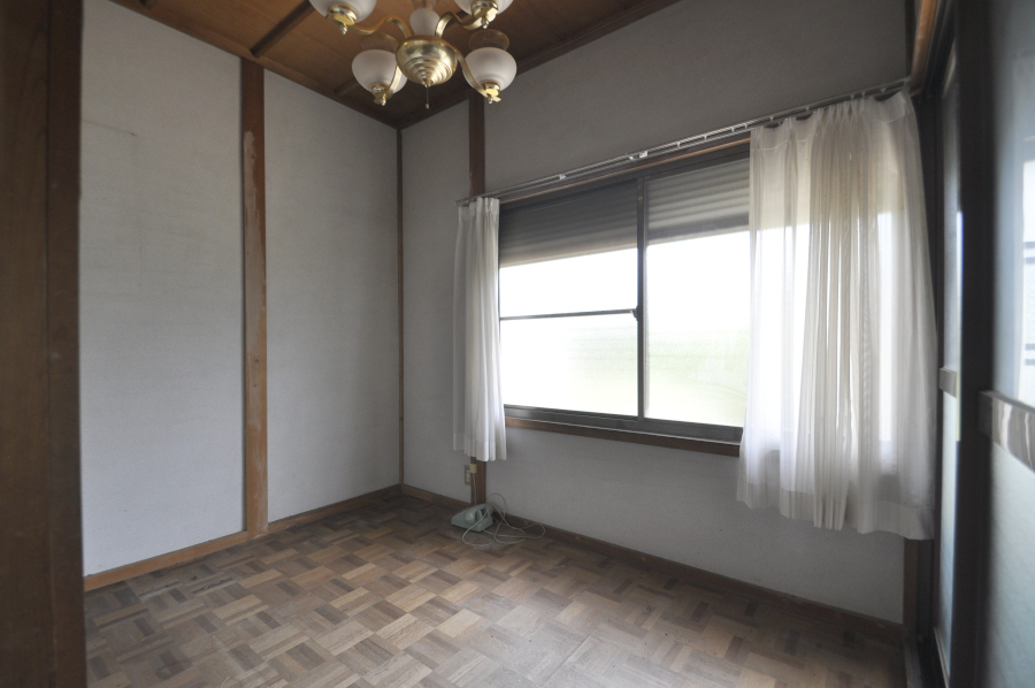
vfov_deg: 77.2
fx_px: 431
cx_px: 518
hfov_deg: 100.5
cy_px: 344
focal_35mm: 15
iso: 400
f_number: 5.6
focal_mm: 10
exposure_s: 1/100
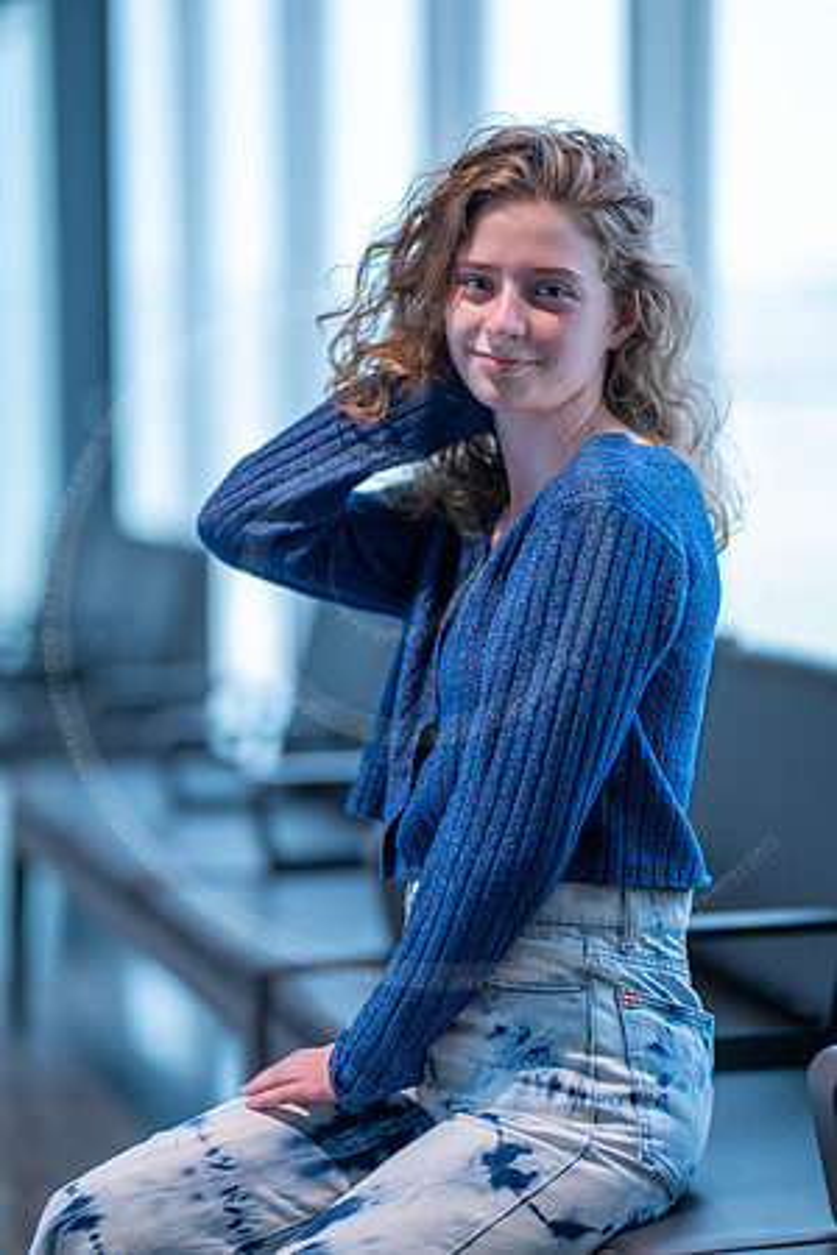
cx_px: 418
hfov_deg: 16.1
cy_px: 628
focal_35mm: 85
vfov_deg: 23.9
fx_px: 2964
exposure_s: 1/320
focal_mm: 85
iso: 320
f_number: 1.2
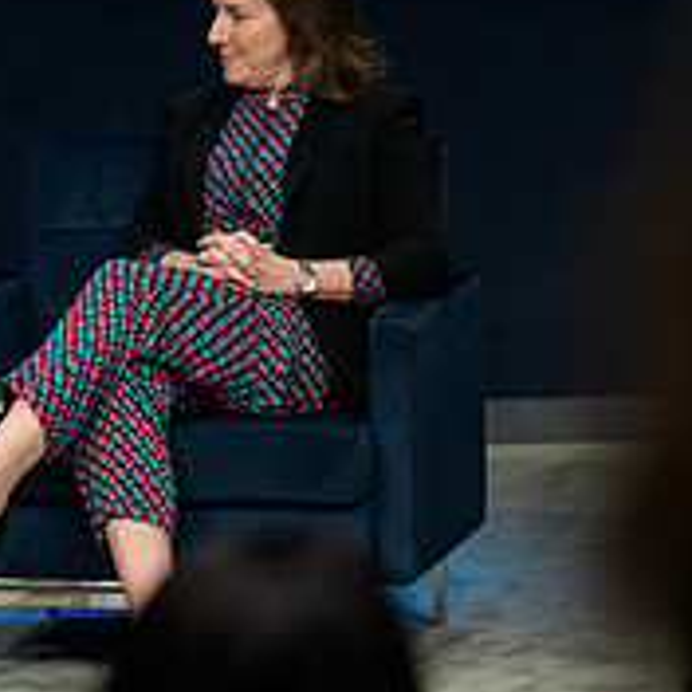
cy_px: 136
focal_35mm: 314
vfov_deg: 5.6
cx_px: -267
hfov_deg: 5.5
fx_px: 7102
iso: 1000
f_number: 3.2
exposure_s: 1/200
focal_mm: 112
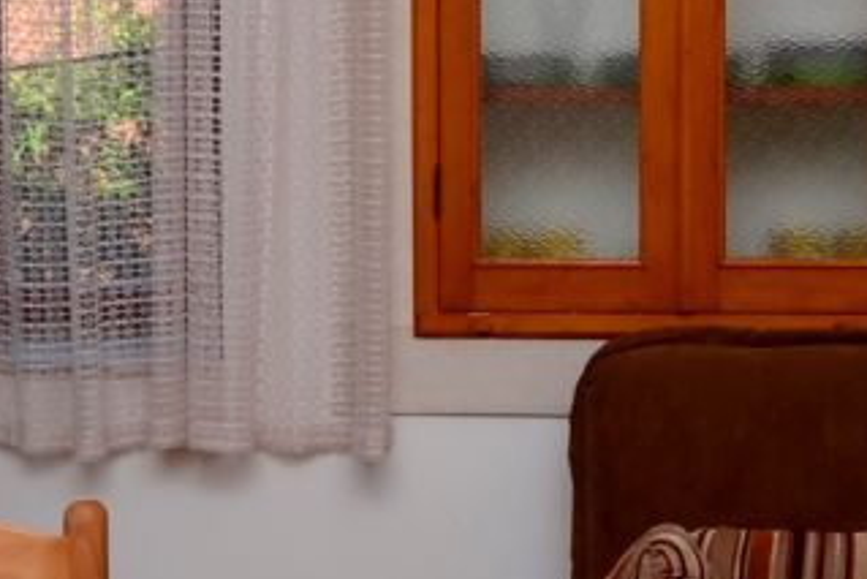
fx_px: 2313
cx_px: 533
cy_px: 92
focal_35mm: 96
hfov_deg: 21.2
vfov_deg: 14.2
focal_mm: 10
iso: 100
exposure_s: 1/160
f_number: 7.1
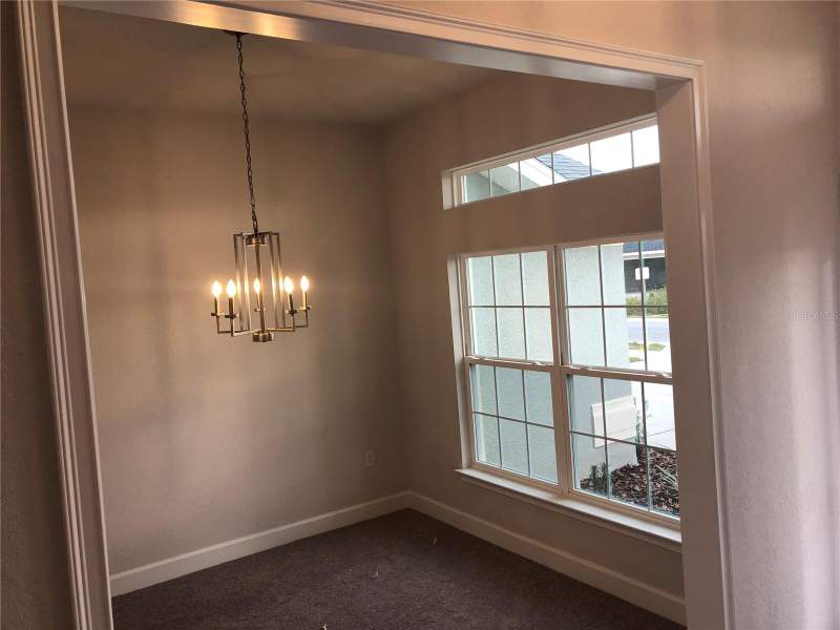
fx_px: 679
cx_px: 420
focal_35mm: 28
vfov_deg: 49.7
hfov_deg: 63.4
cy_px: 315
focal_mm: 3.99
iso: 64
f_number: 1.8
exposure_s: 1/120
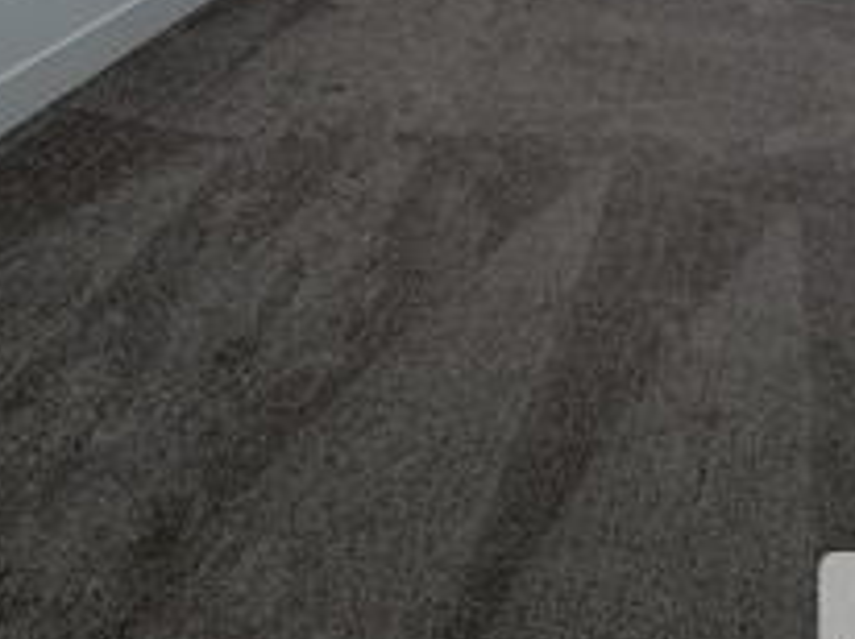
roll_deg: -0.9
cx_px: 712
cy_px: -320
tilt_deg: -7.2
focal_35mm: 34
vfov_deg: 28.0
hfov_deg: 50.0
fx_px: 839
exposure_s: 1/121
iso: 50
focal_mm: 2.22
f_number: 2.2
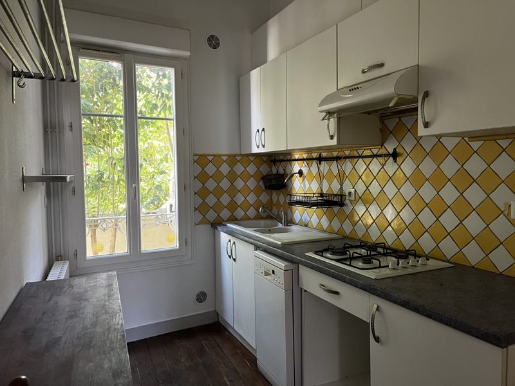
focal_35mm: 26
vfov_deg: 53.1
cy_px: 193
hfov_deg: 67.3
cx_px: 258
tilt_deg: -2.8
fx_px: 387
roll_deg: +0.8
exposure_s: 1/60
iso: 250
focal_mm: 5.1
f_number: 1.6
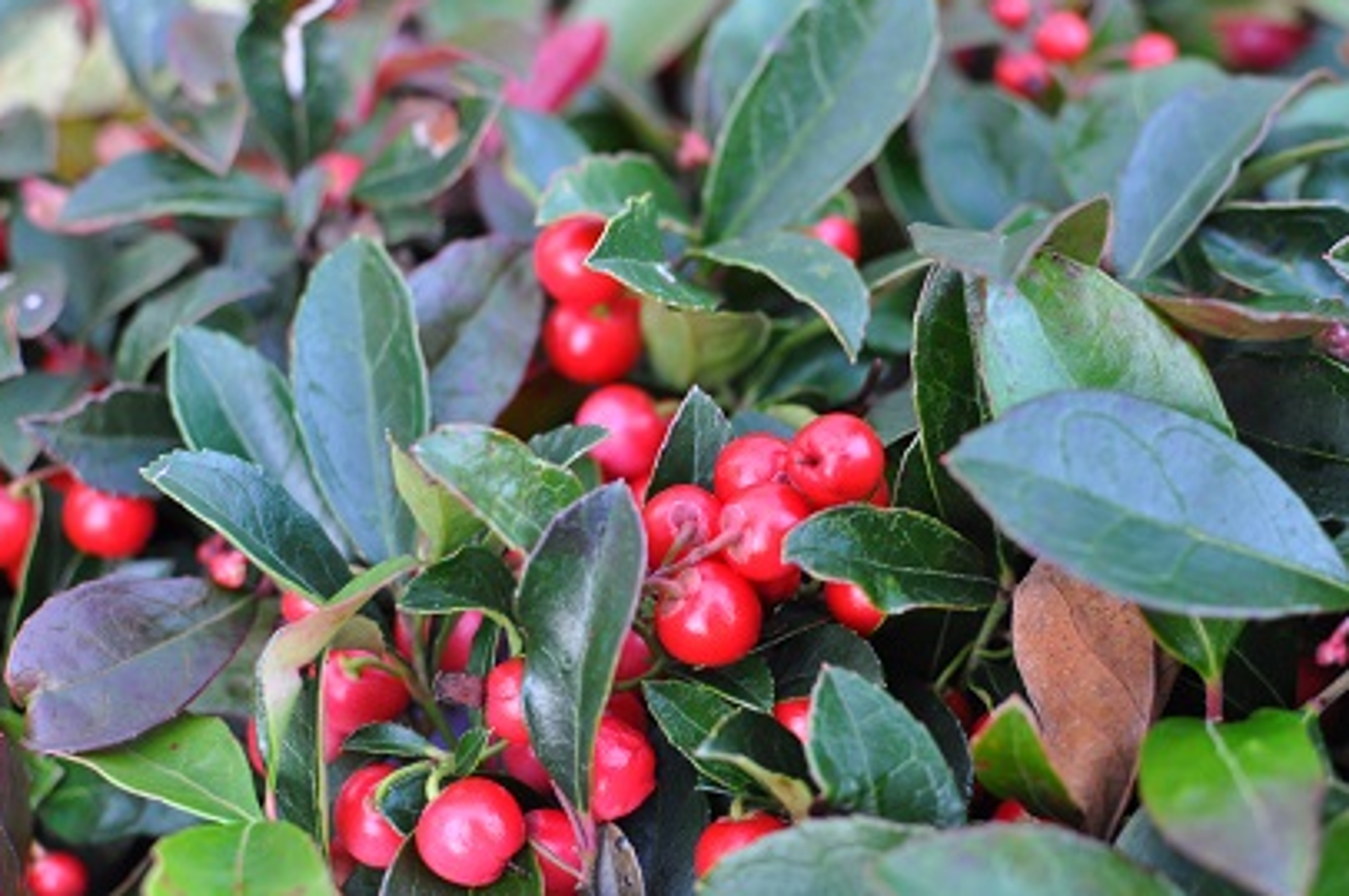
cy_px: 451
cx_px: 781
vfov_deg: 21.0
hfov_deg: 31.1
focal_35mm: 65
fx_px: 2419
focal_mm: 35
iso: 640
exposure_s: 1/60
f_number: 4
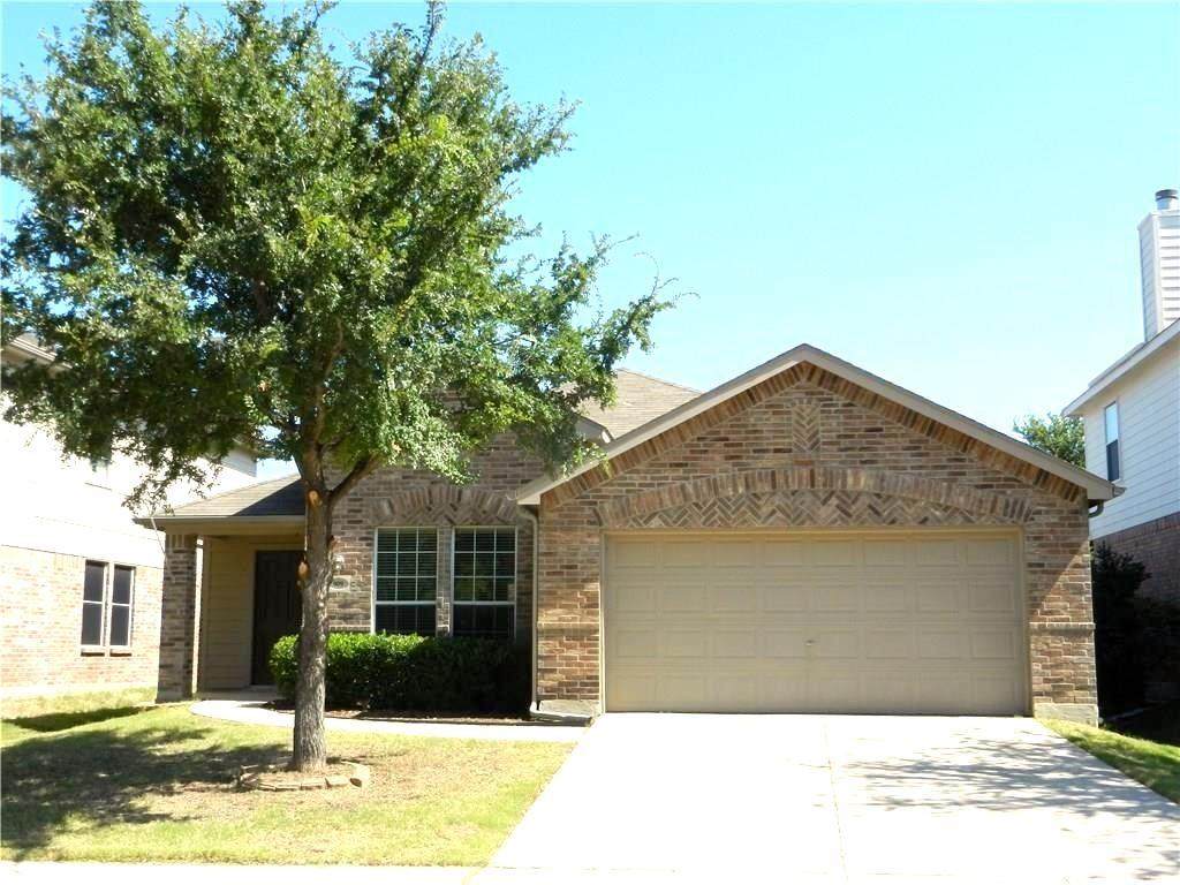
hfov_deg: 49.0
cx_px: 590
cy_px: 442
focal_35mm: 38
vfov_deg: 37.7
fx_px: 1295
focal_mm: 6.9
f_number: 4
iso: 160
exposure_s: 1/1000
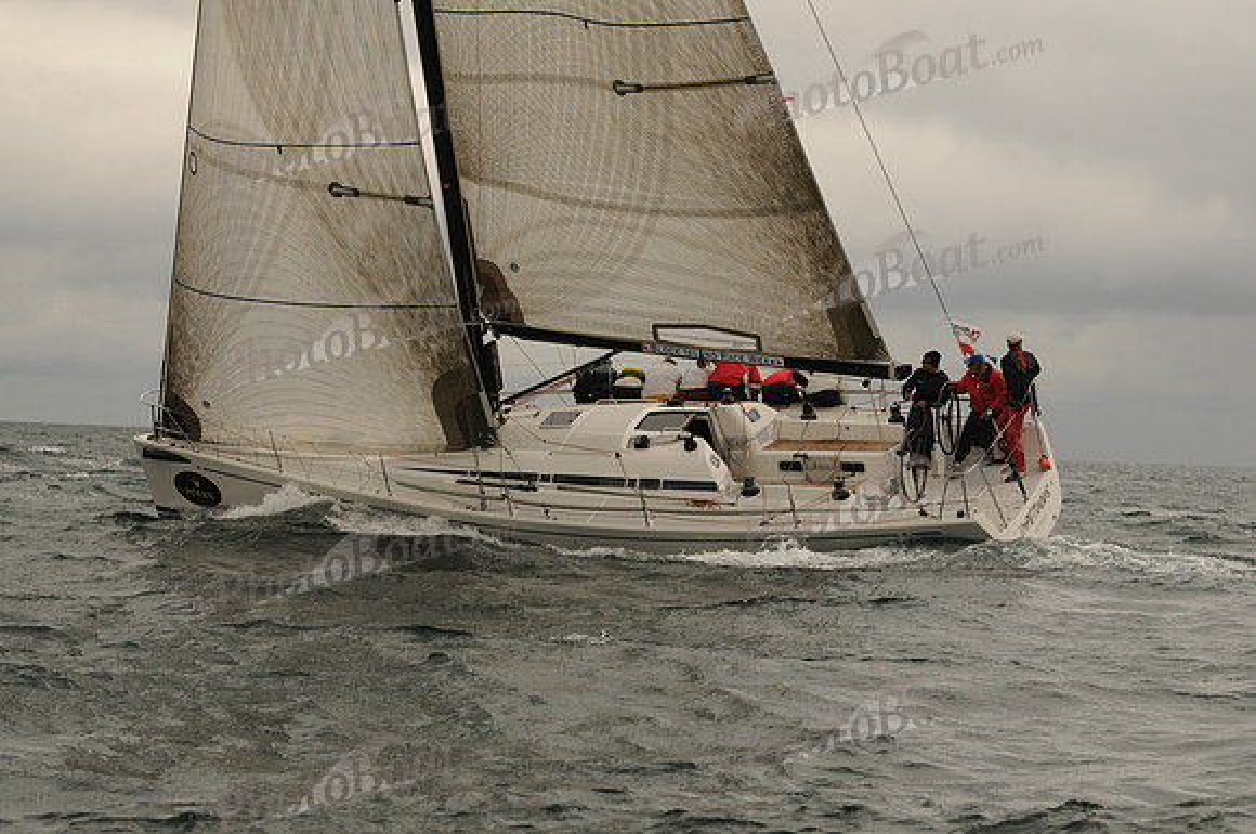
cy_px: 417
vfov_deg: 13.0
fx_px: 3658
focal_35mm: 105
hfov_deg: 19.5
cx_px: 628
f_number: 7.1
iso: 200
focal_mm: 70
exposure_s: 1/640
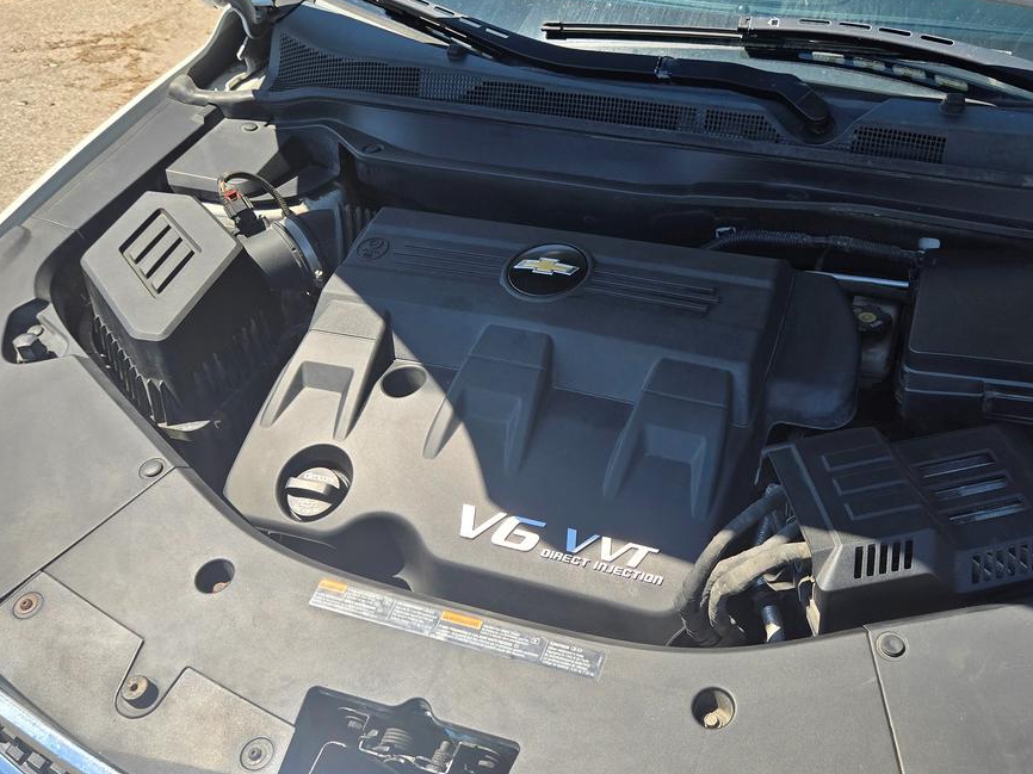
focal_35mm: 34
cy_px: 429
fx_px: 1014
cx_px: 643
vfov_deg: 41.7
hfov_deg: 53.4
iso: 25
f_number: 1.8
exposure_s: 1/1350
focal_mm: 5.4
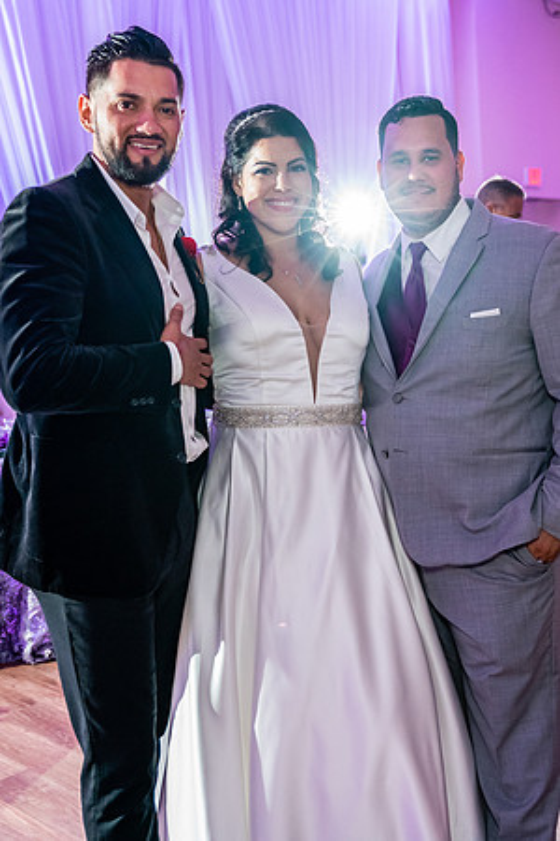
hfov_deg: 31.8
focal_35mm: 42
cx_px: 325
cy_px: 420
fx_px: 980
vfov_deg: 46.4
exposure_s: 1/125
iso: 5000
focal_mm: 28
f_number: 2.8
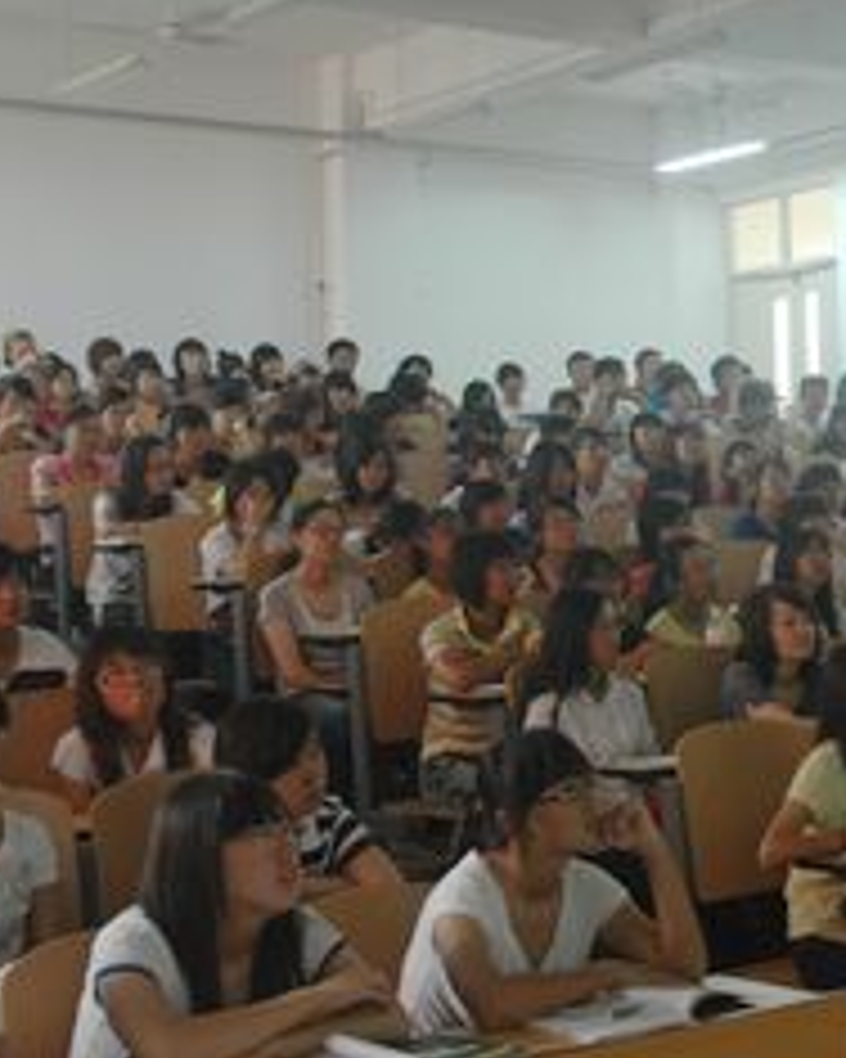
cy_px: 466
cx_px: 729
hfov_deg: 22.1
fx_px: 2123
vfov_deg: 27.9
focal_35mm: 68
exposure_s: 1/30
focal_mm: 27
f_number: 3.8
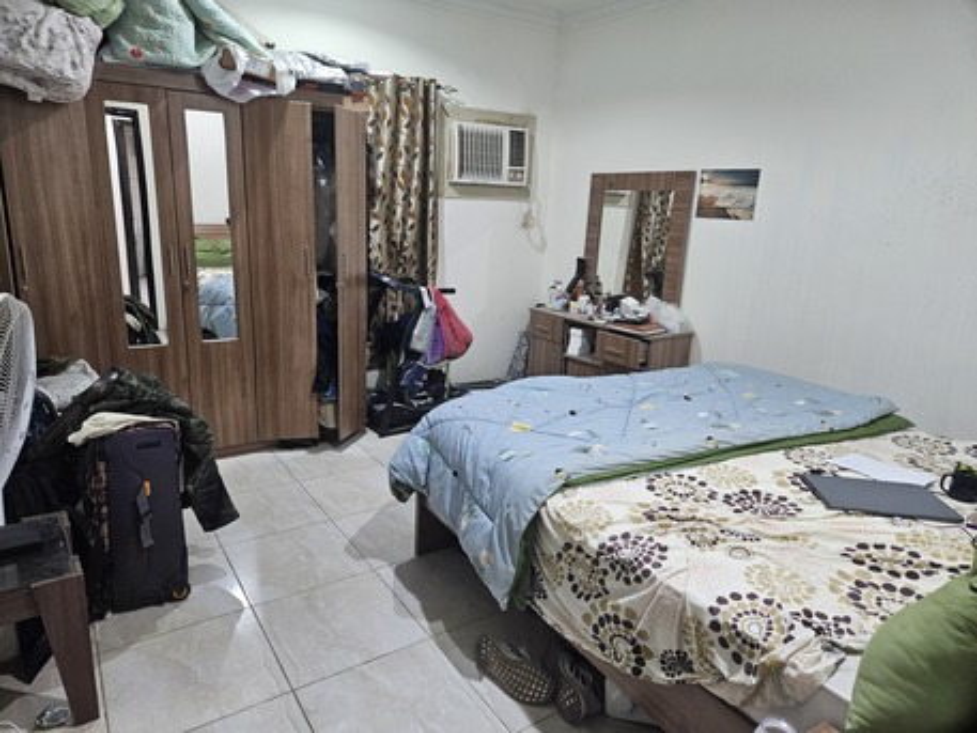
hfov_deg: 73.9
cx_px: 488
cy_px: 366
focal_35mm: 23
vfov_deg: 58.9
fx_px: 649
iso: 320
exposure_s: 1/120
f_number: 1.8
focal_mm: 5.4
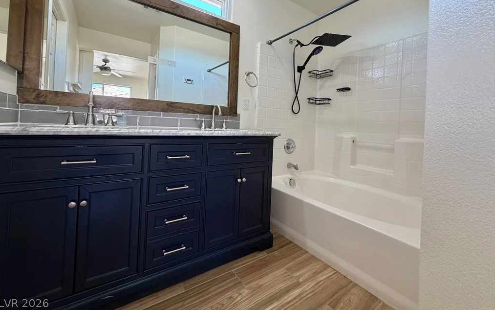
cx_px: 246
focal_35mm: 15
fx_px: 202
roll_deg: -2.2
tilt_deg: -1.3
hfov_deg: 101.5
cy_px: 123
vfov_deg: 73.9
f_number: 2.2
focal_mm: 2.22
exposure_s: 1/120
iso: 200
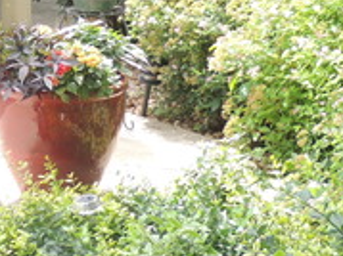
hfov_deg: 14.8
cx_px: -144
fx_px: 1238
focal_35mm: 125
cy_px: -76
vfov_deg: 11.5
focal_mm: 6.2
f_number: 3.3
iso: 100
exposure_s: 1/100
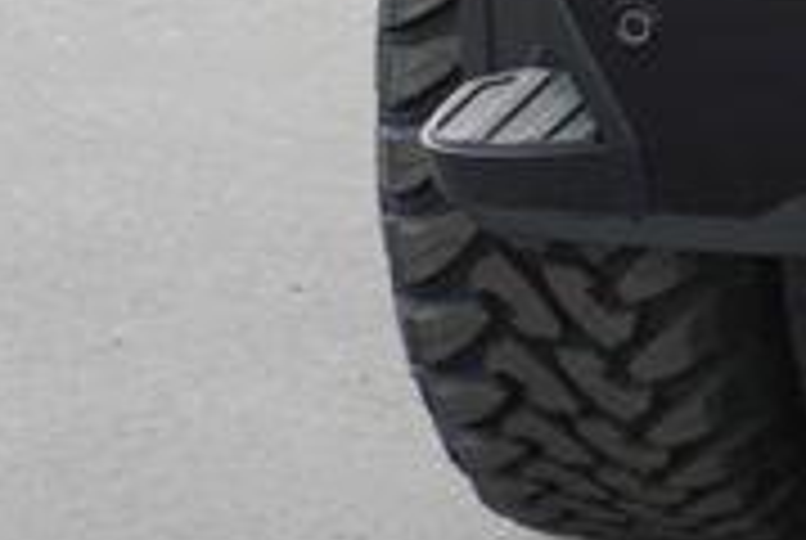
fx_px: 4033
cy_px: -405
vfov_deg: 7.5
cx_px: 1851
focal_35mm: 180
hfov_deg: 10.1
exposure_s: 1/80
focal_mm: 21
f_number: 4.5
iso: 100
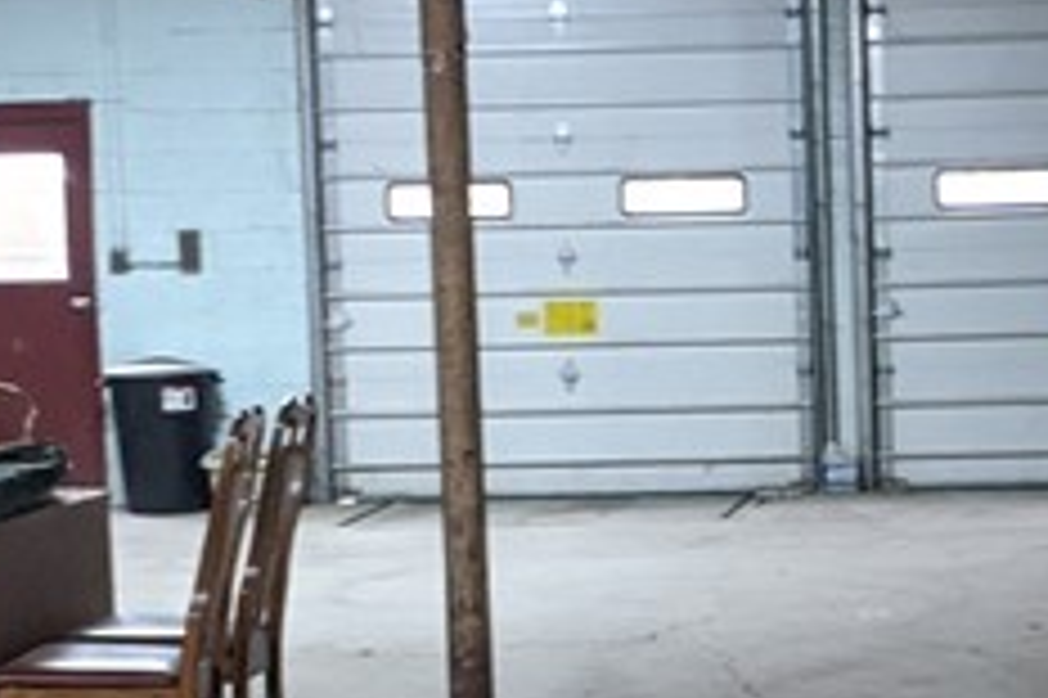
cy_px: 518
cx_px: 873
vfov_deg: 11.5
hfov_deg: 17.0
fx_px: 3462
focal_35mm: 119
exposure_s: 1/30
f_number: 2
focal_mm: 4.67
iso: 734
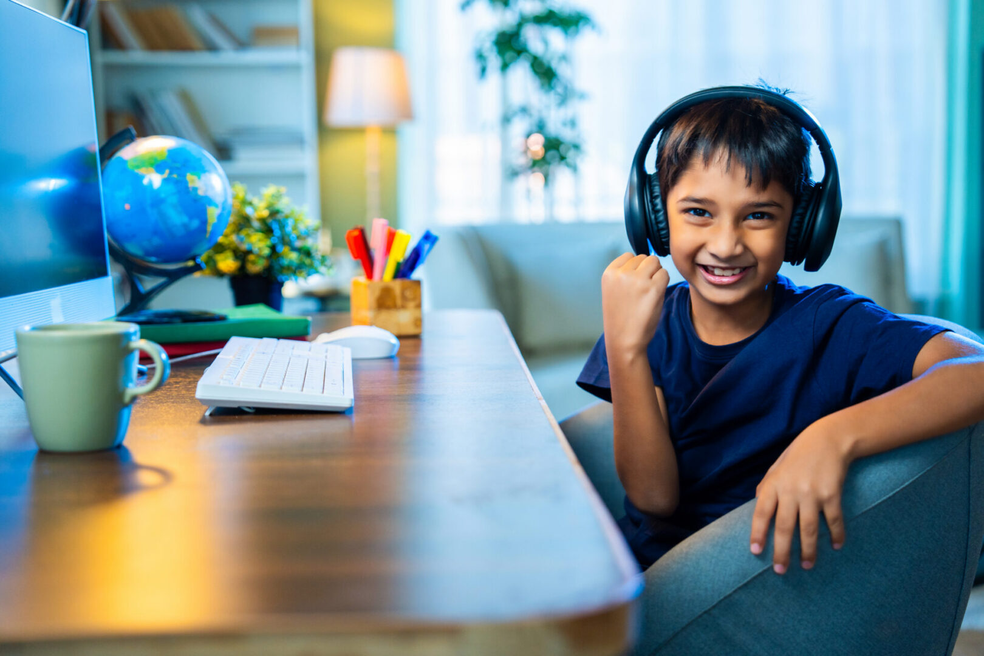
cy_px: 328
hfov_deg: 35.6
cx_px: 492
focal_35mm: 56
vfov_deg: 24.2
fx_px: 1531
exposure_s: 1/160
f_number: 2.8
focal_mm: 56
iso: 640
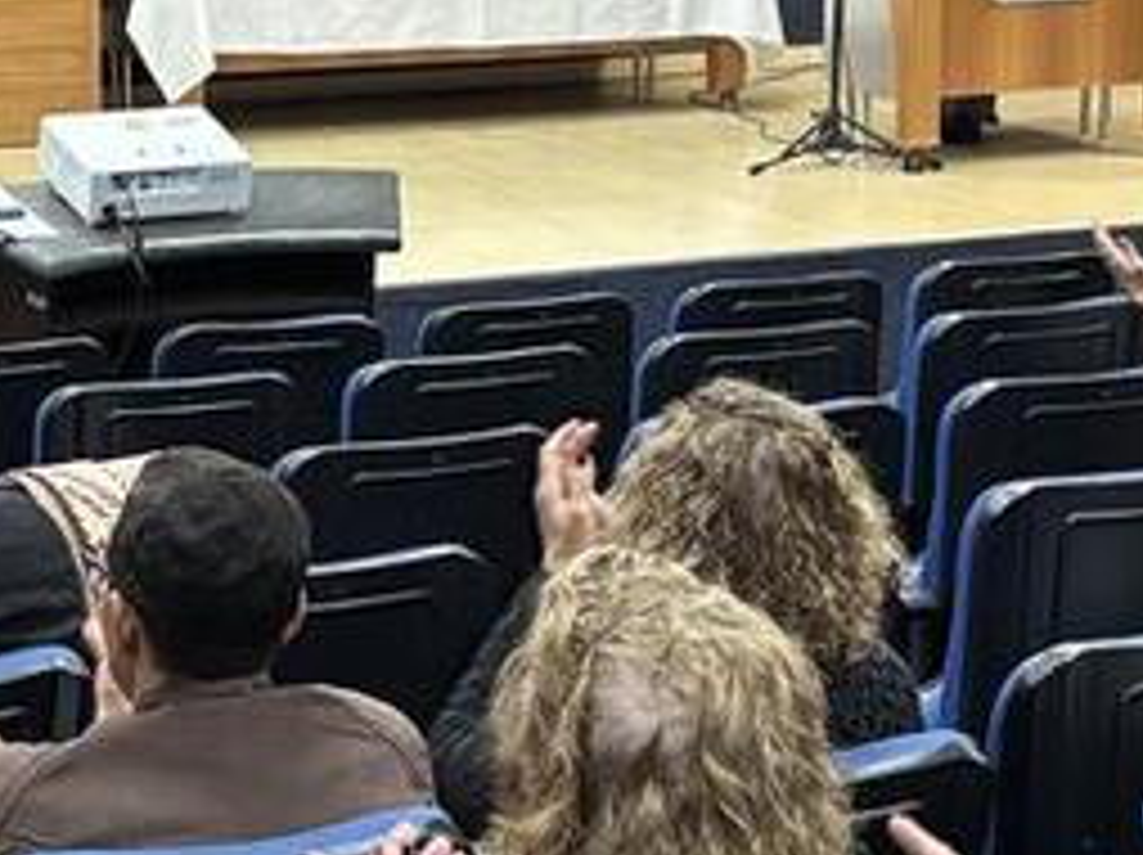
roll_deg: +0.1
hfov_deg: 16.0
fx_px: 4058
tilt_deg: -13.7
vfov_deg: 12.0
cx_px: 288
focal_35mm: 123
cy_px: 544
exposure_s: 1/60
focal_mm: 5.96
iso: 400
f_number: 1.6
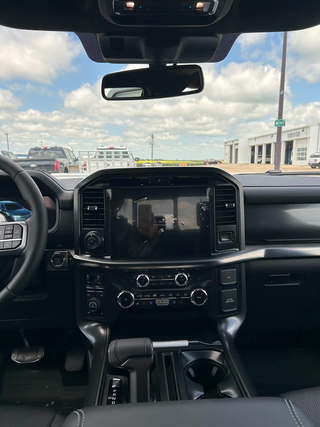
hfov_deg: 53.1
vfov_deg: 67.3
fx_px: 320
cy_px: 214
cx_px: 160
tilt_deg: -10.2
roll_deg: -1.3
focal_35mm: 26
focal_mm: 5.7
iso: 50
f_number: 1.5
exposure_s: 1/1553
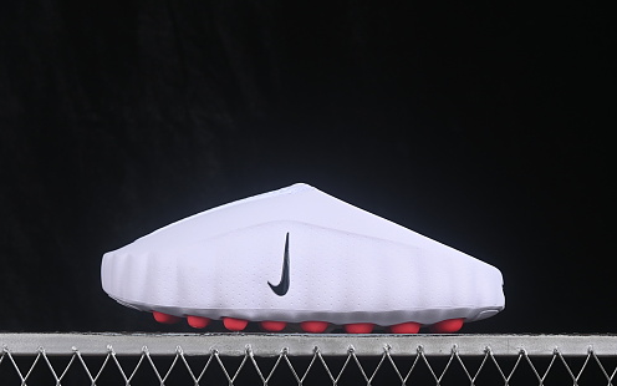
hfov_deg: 26.8
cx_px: 310
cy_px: 205
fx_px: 1295
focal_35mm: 77
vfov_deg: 16.9
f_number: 8
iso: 160
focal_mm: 50
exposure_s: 1/80
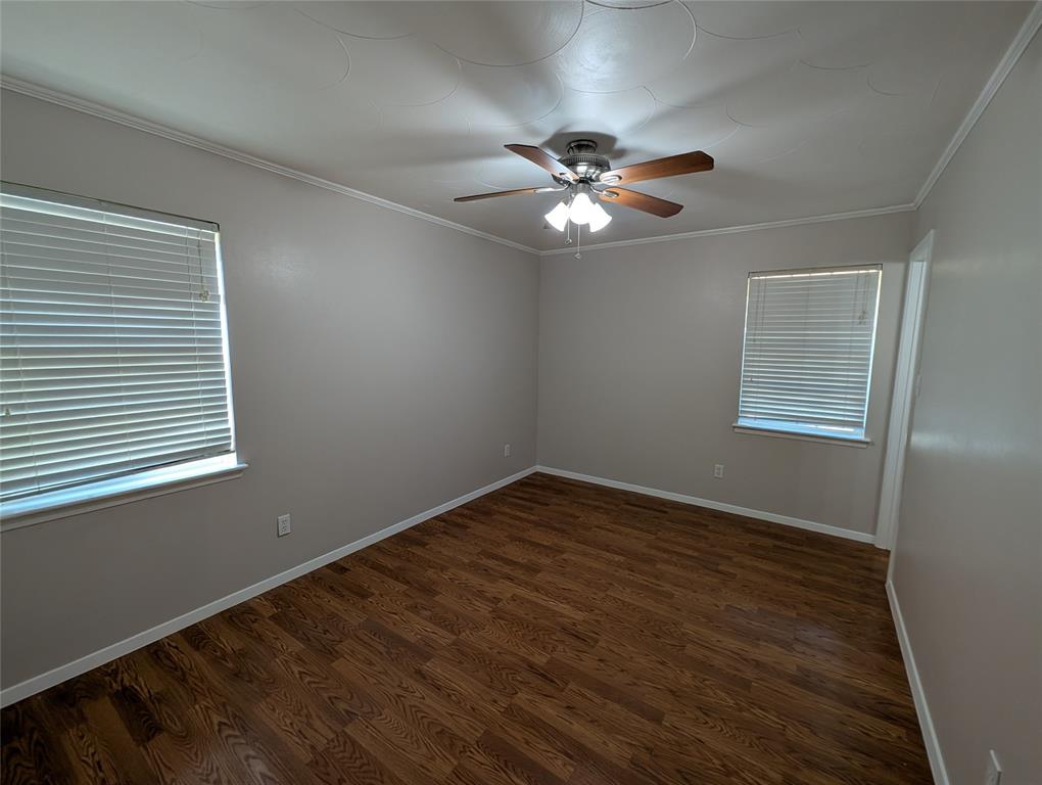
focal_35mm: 13
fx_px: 392
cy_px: 392
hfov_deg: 106.1
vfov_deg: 90.1
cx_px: 521
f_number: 2.2
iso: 95
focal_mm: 1.95
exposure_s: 1/55.3
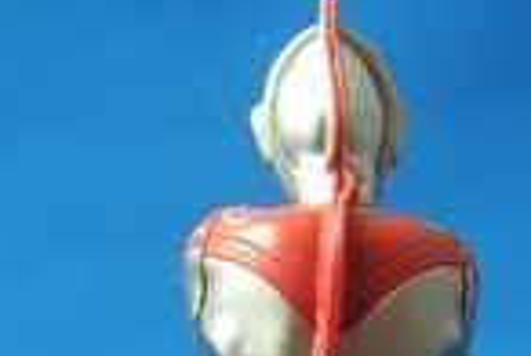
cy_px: 509
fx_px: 1714
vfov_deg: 11.4
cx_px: 280
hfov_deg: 17.6
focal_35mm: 116
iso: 50
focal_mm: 5.7
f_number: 2.9
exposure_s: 1/8.3
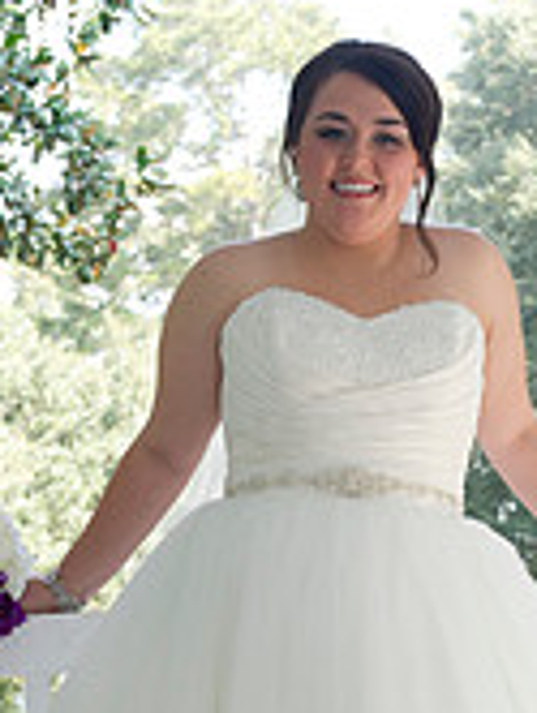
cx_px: 294
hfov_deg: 11.0
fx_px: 2785
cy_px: 627
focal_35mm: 135
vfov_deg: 14.5
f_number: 5.6
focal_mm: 52
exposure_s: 1/125
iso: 320
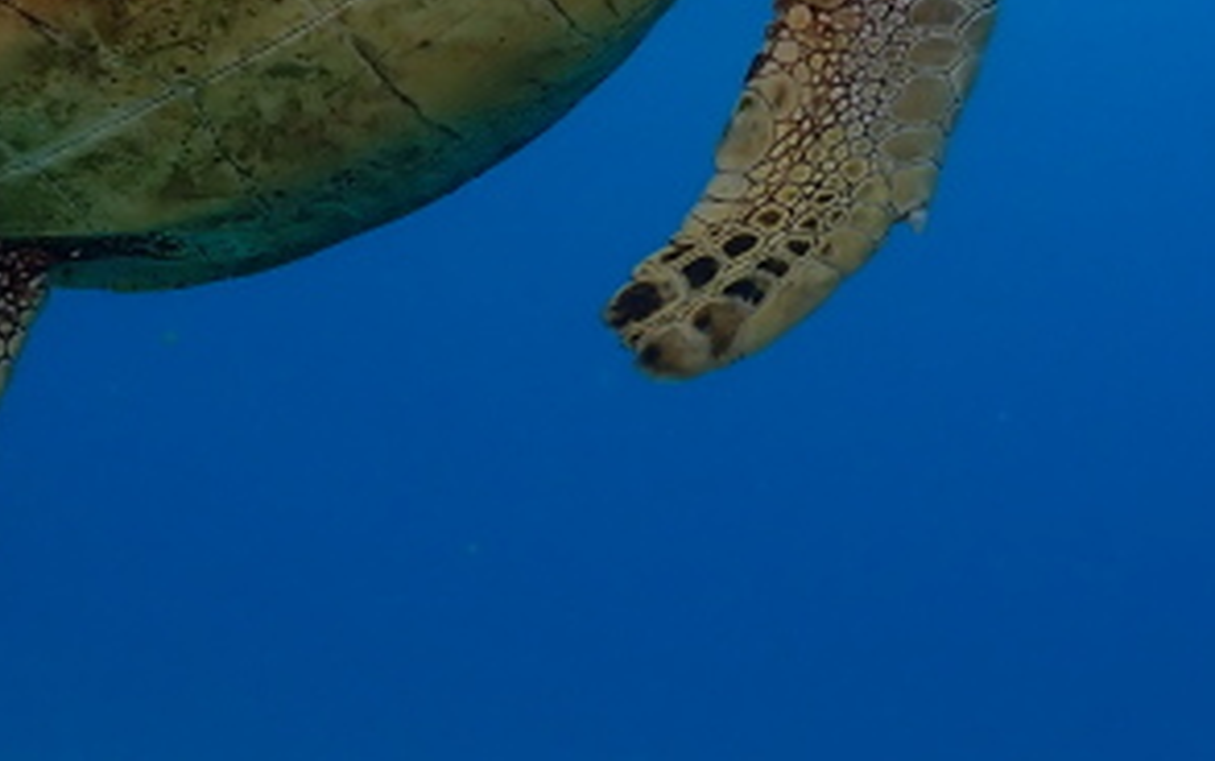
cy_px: -93
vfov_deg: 15.7
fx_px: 2683
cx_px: 417
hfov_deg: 25.4
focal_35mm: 81
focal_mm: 4.5
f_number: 2.8
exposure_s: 1/400
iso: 100
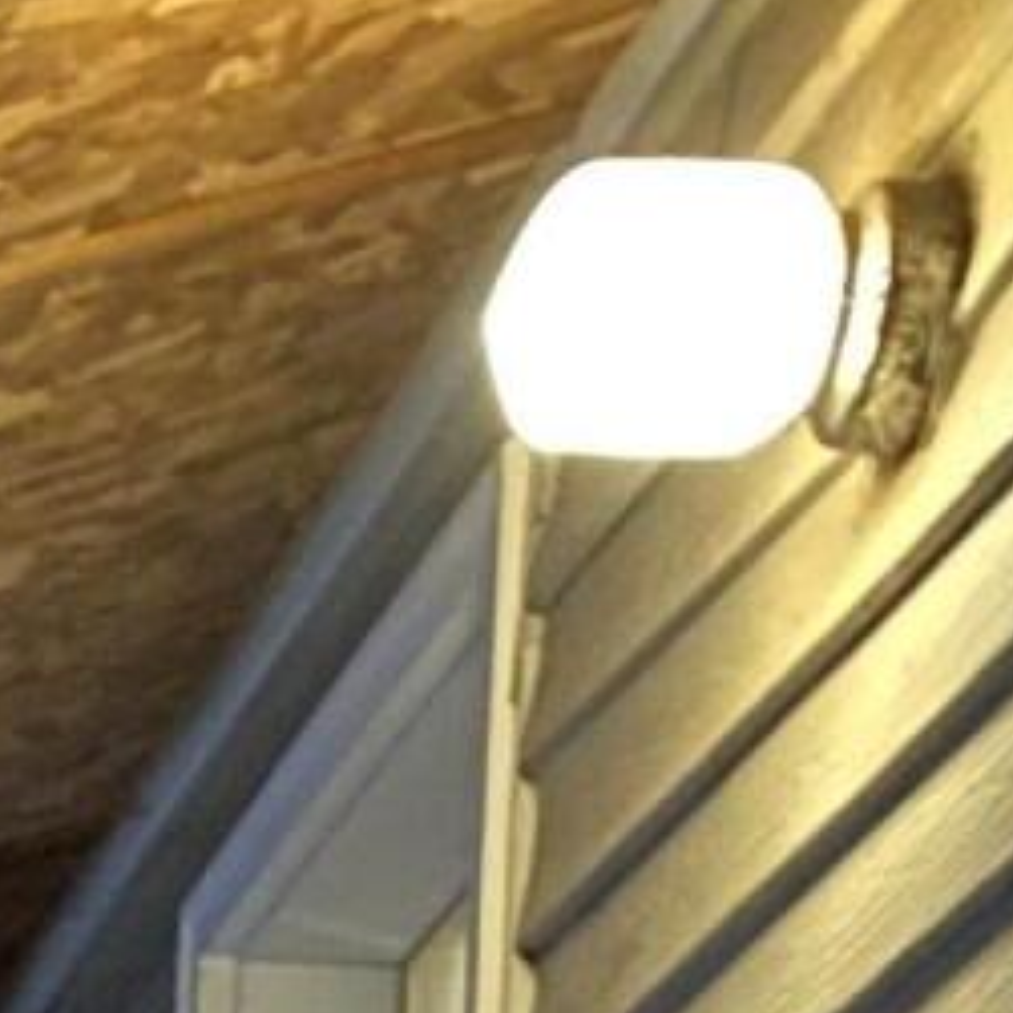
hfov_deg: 8.8
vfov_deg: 7.7
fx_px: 6059
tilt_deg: -6.8
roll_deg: -0.8
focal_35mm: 183
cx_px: -1287
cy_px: 3543
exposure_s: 1/12
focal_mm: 4.25
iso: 500
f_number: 1.8
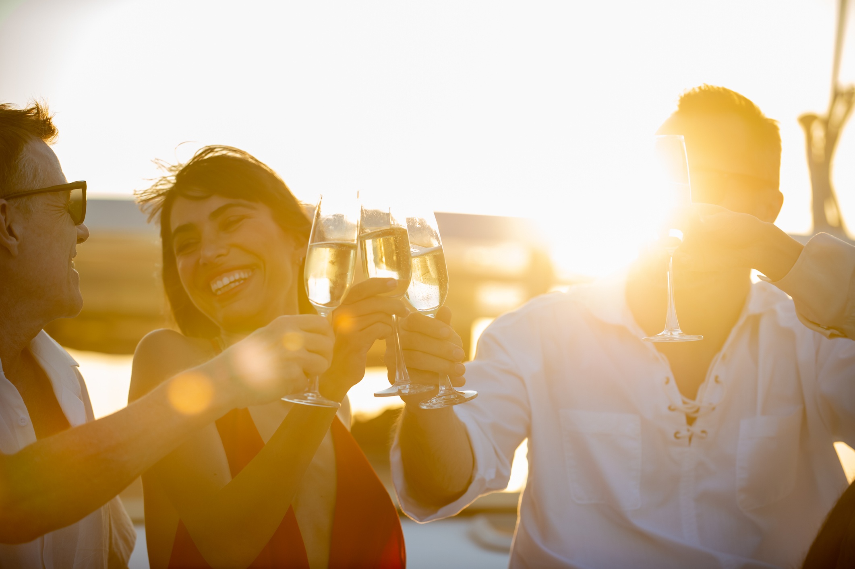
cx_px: 428
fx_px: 3086
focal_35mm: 130
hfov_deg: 15.8
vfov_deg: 10.5
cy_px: 284
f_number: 3.5
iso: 200
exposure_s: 1/400
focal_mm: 130
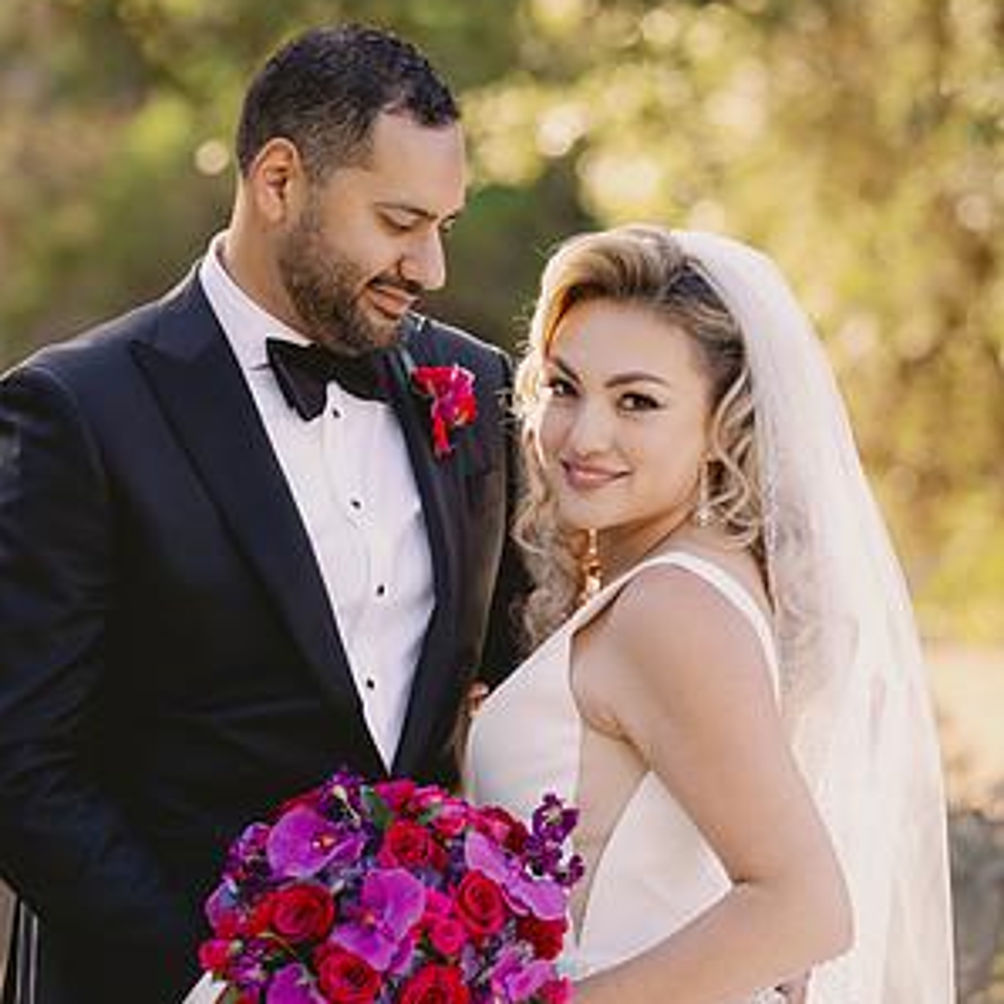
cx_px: 502
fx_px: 6071
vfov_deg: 9.5
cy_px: 559
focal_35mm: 185
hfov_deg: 9.5
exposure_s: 1/320
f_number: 4
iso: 400
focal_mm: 144
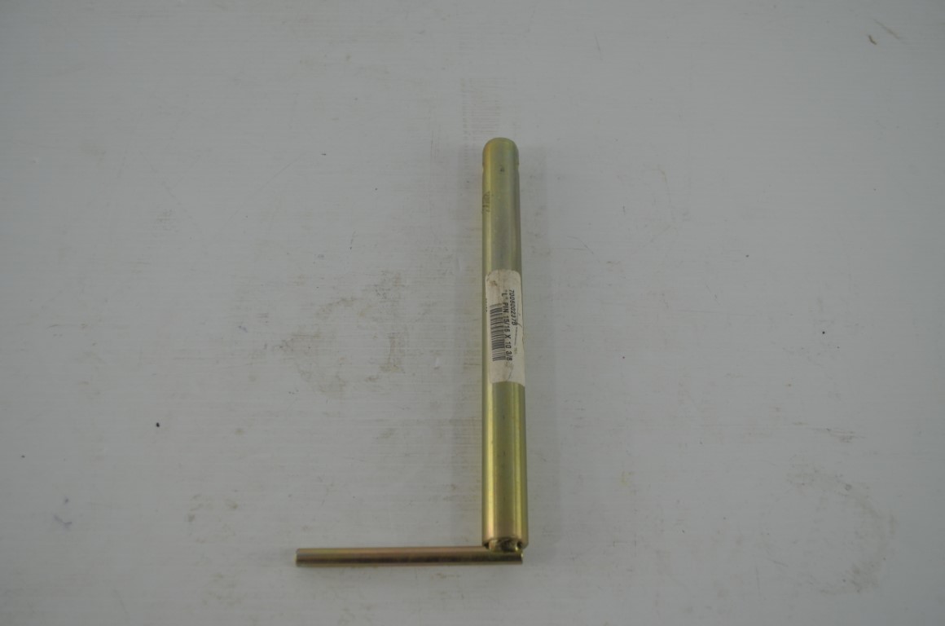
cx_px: 472
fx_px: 943
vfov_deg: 36.7
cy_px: 313
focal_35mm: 36
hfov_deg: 53.2
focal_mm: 24
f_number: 5
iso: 400
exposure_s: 1/100
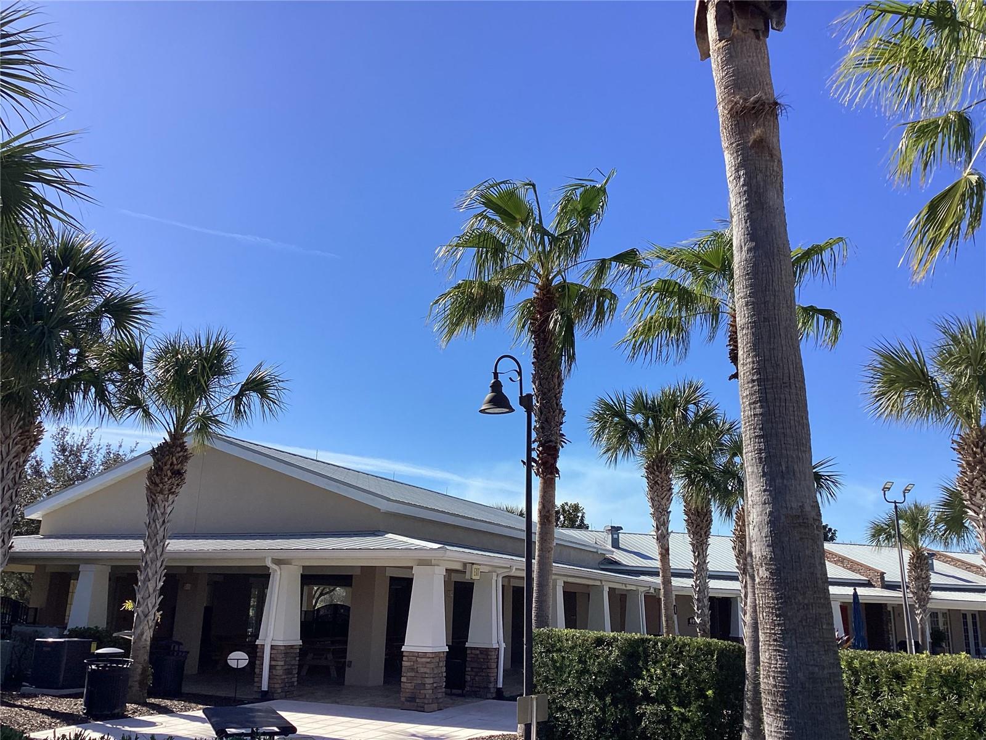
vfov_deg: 45.4
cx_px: 493
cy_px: 370
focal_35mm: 31
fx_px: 883
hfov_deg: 58.4
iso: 25
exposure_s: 1/1567
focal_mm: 3.3
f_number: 2.4
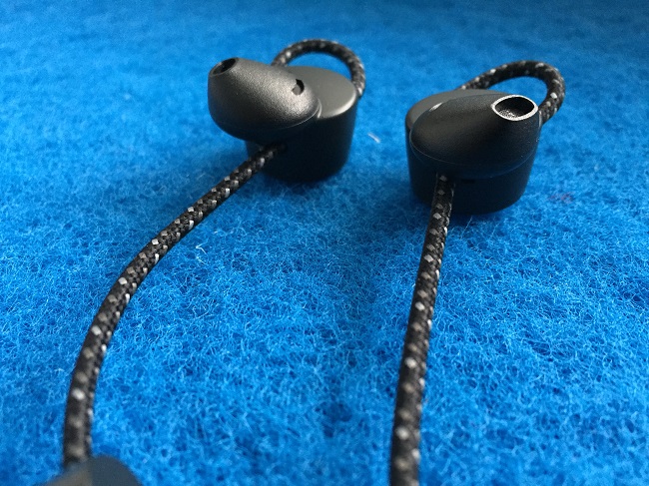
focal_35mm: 29
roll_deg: +0.7
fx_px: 544
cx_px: 324
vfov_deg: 48.2
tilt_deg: -39.0
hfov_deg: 61.7
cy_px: 243
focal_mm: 4.15
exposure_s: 1/33
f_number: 2.2
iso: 250
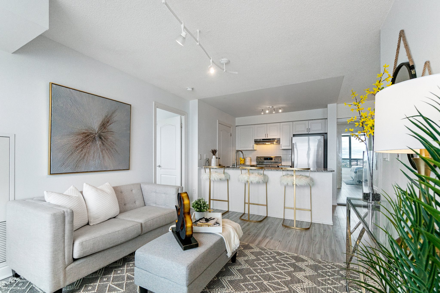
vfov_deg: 77.3
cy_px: 146
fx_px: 183
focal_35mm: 15
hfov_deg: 100.4
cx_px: 220
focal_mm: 10
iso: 640
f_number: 6.3
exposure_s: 1/30
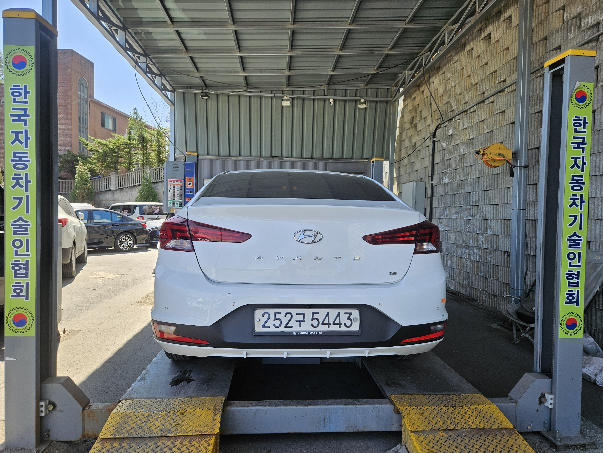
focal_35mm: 23
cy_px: 226
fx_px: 401
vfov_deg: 58.9
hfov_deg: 73.9
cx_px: 302
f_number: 1.8
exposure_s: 1/556
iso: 32
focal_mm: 5.4
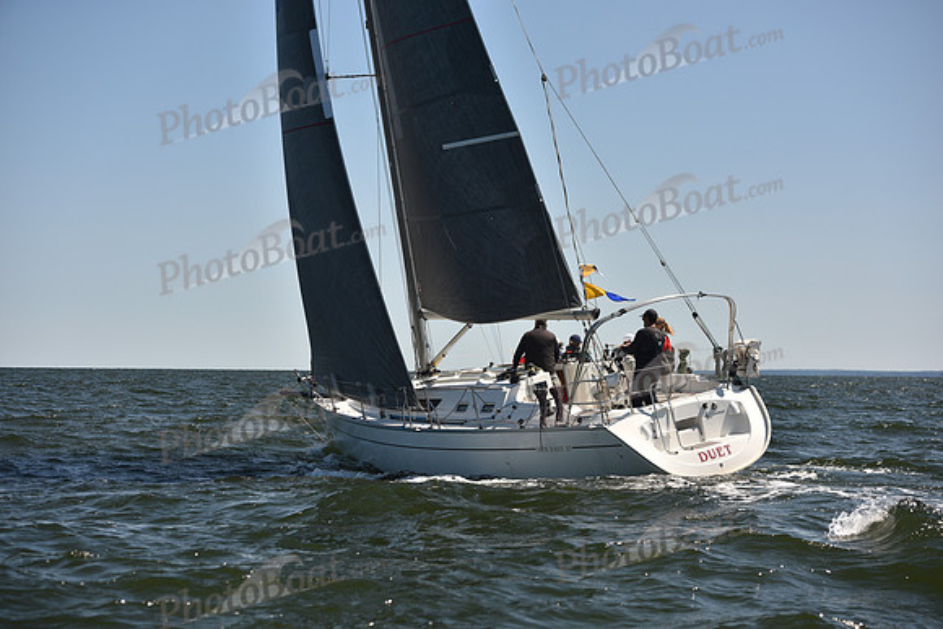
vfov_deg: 19.5
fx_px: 1834
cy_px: 314
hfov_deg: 28.8
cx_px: 472
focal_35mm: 70
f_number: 4.5
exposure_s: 1/1250
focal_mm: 70
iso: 250
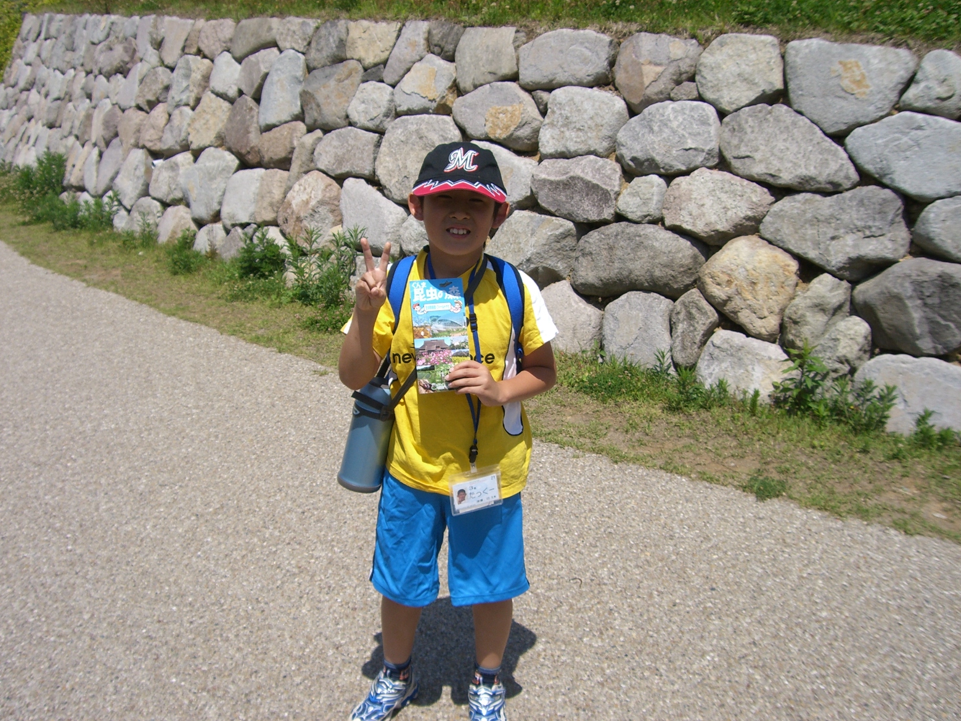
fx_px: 1083
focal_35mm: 39
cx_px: 475
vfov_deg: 36.8
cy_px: 360
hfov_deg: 47.9
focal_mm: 6.2
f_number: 4.3
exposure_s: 1/800
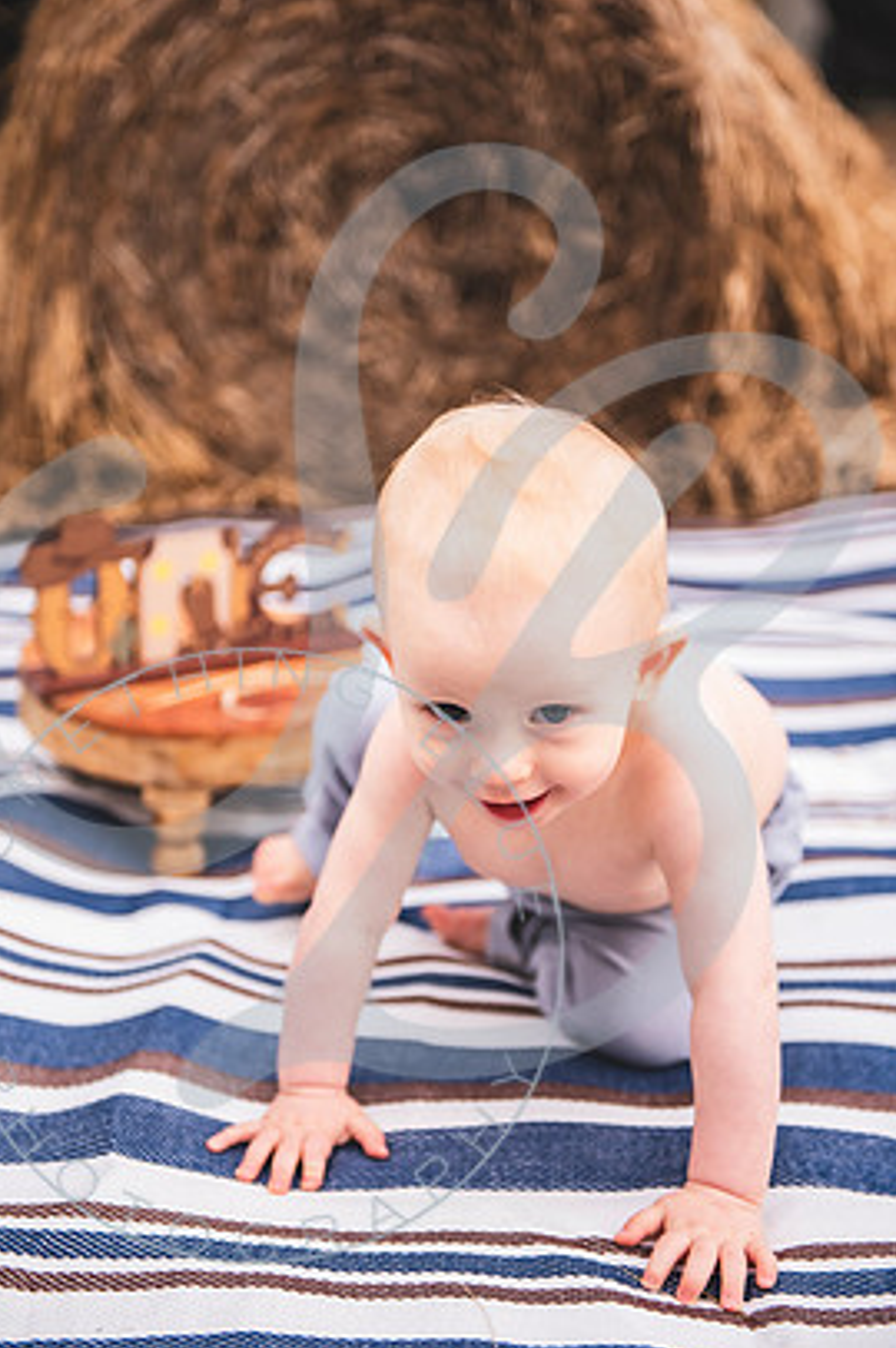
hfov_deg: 22.2
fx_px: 2281
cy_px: 704
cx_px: 405
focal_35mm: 61
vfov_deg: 32.9
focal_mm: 55
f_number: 2.8
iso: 400
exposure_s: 1/250
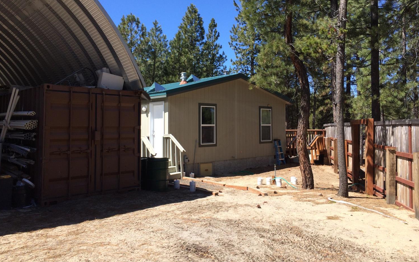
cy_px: 108
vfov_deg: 40.5
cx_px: 210
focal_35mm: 31
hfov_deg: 61.2
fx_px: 354
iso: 32
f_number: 2.2
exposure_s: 1/1244
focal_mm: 4.15
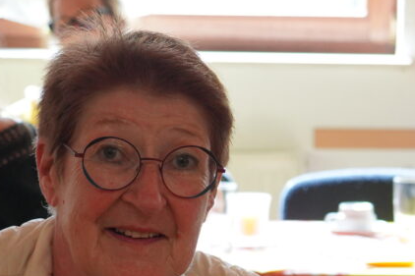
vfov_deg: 9.3
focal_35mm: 146
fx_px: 1682
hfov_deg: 13.9
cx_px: 366
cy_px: 344
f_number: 4.5
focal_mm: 44
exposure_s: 1/160
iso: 2500
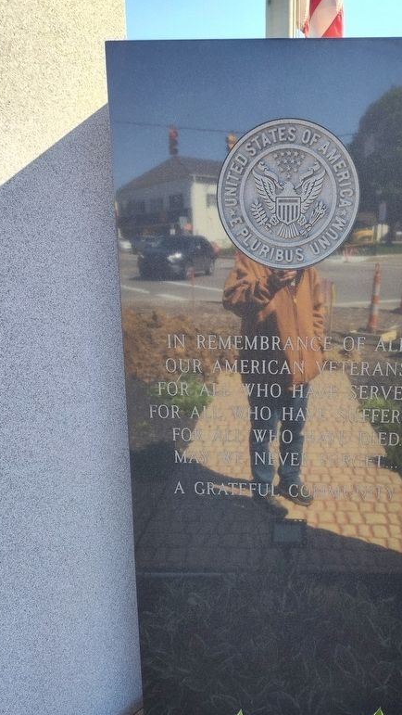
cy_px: 366
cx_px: 266
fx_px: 492
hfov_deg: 43.8
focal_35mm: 26
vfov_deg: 71.9
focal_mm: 5.56
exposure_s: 1/288
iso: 100
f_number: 1.8
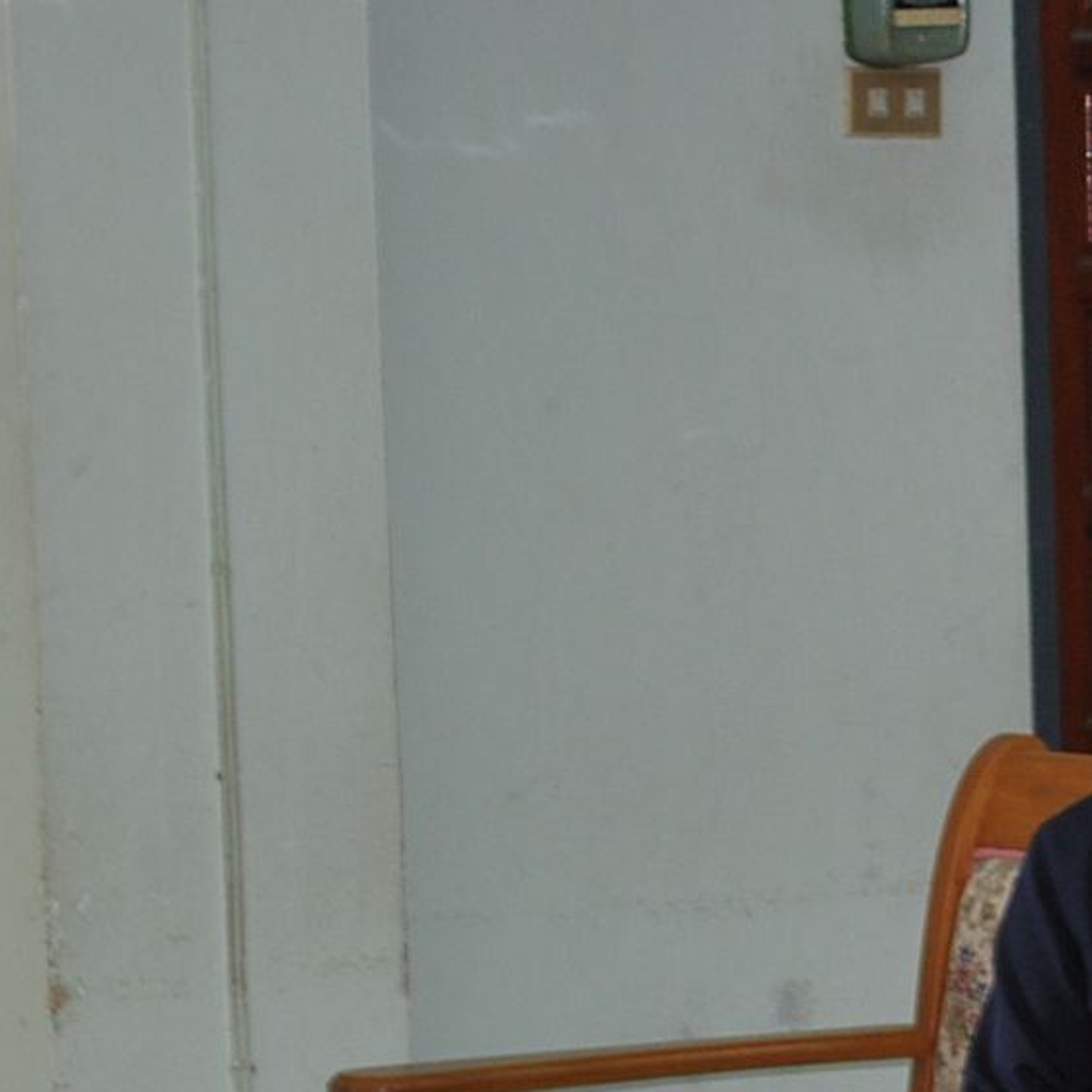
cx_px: 1540
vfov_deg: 7.2
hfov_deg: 7.1
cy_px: 960
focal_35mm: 242
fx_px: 8654
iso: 200
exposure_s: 1/15
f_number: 5.6
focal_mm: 55
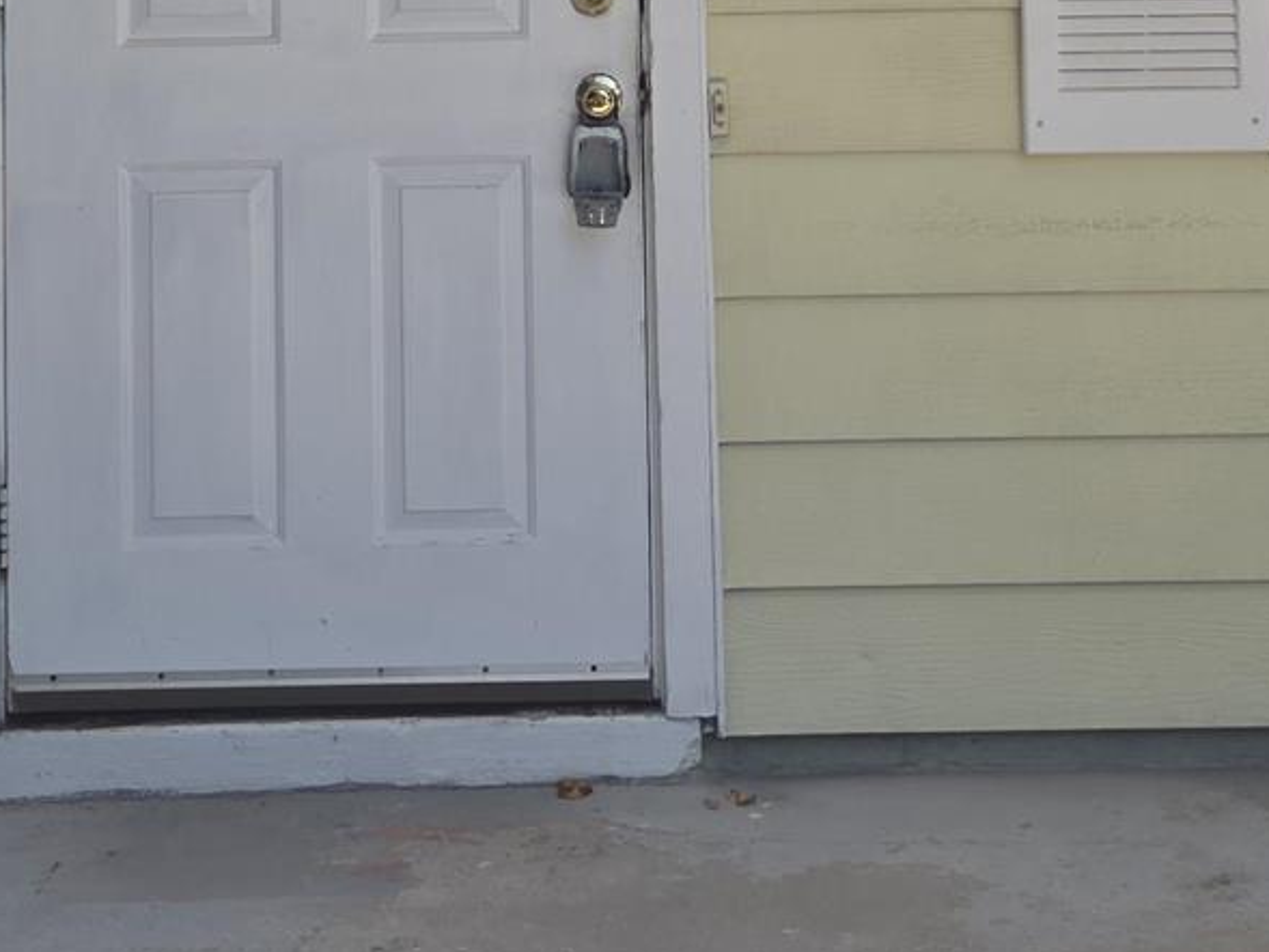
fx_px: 2933
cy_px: -207
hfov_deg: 24.4
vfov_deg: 17.5
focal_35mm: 80
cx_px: 644
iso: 25
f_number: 1.8
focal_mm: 5.4
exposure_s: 1/744
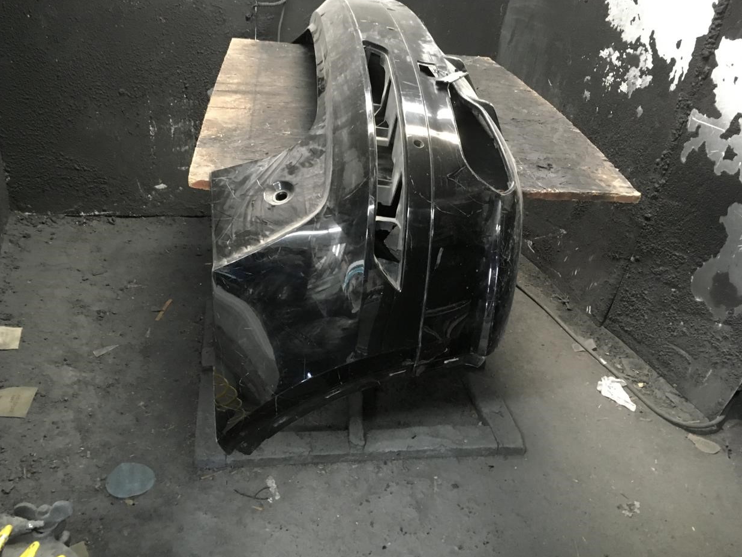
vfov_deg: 46.8
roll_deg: -6.0
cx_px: 361
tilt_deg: -29.5
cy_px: 272
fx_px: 643
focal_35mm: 30
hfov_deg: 59.9
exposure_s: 1/15
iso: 400
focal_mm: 4.15
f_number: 2.2
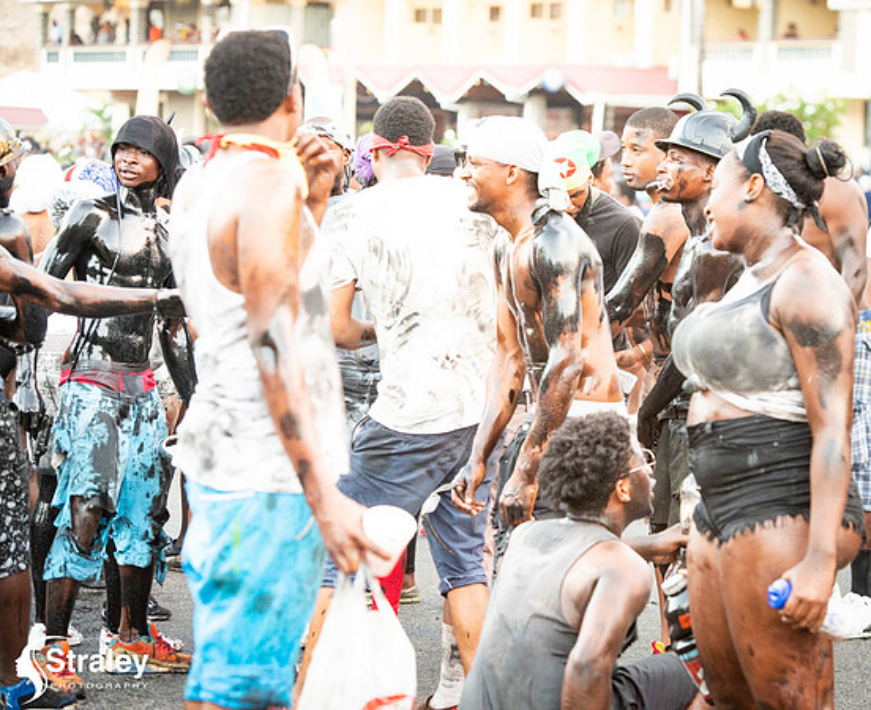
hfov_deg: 14.2
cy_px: 330
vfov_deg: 11.6
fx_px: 3488
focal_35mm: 134
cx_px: 571
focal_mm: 110
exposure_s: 1/200
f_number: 5
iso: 3600
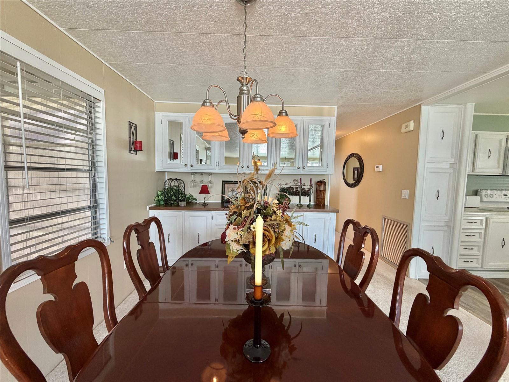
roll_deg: -0.9
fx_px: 206
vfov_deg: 85.7
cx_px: 254
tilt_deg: -5.1
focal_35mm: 14
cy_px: 191
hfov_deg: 102.1
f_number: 2.2
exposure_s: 1/60
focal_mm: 2.22
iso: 160
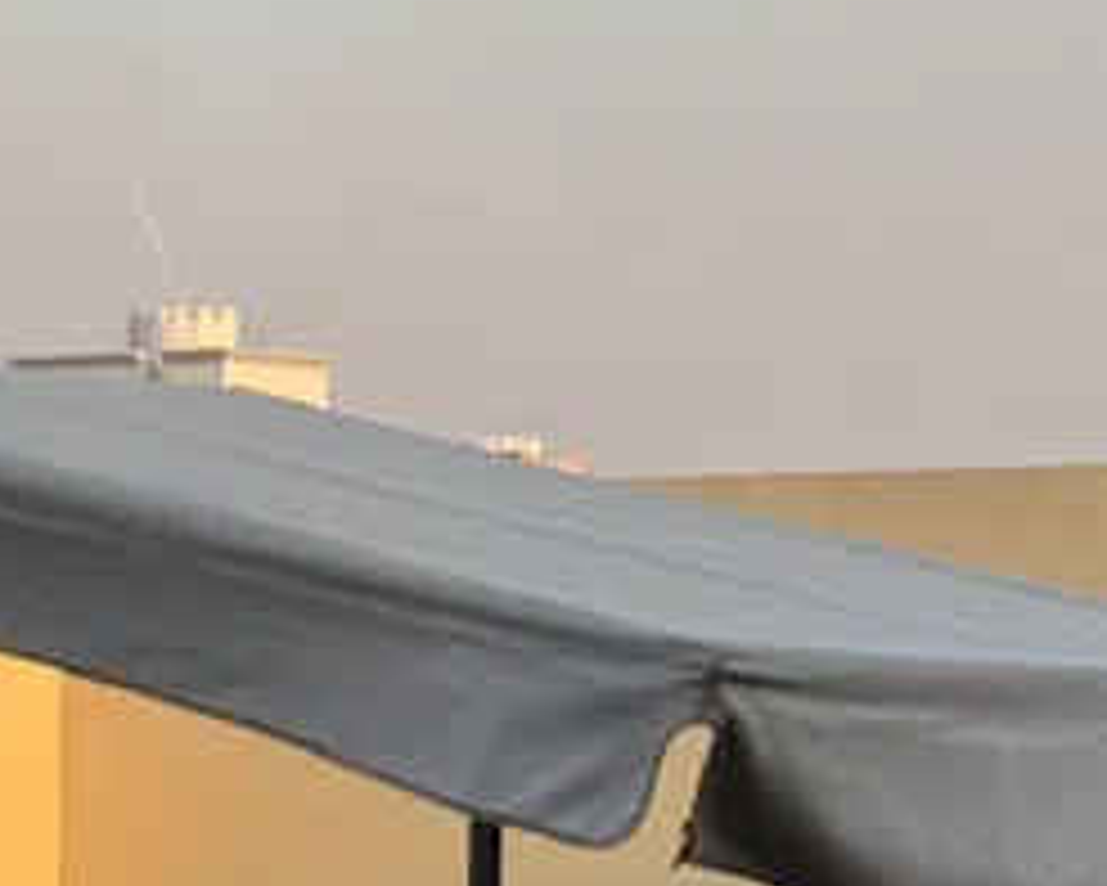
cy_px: 1043
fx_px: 3999
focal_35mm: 122
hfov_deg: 15.4
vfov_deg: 12.4
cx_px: -90
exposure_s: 1/1094
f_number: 1.78
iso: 64
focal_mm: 6.76
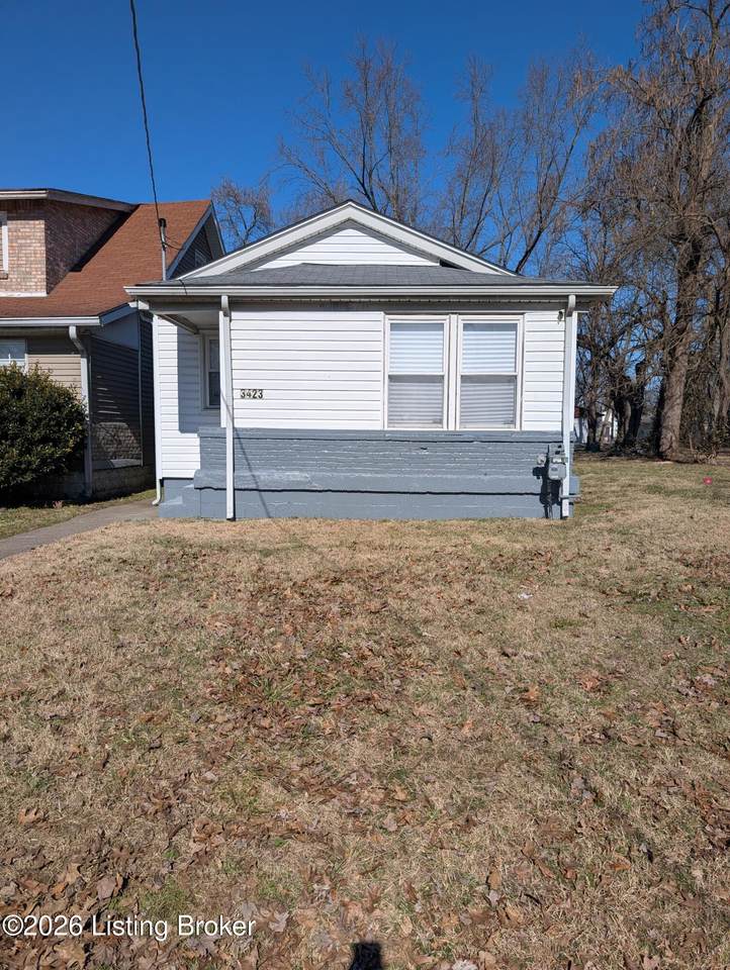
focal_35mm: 24
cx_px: 365
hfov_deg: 56.9
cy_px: 485
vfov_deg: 71.5
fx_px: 674
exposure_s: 1/2740
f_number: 1.68
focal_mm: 6.9
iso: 21
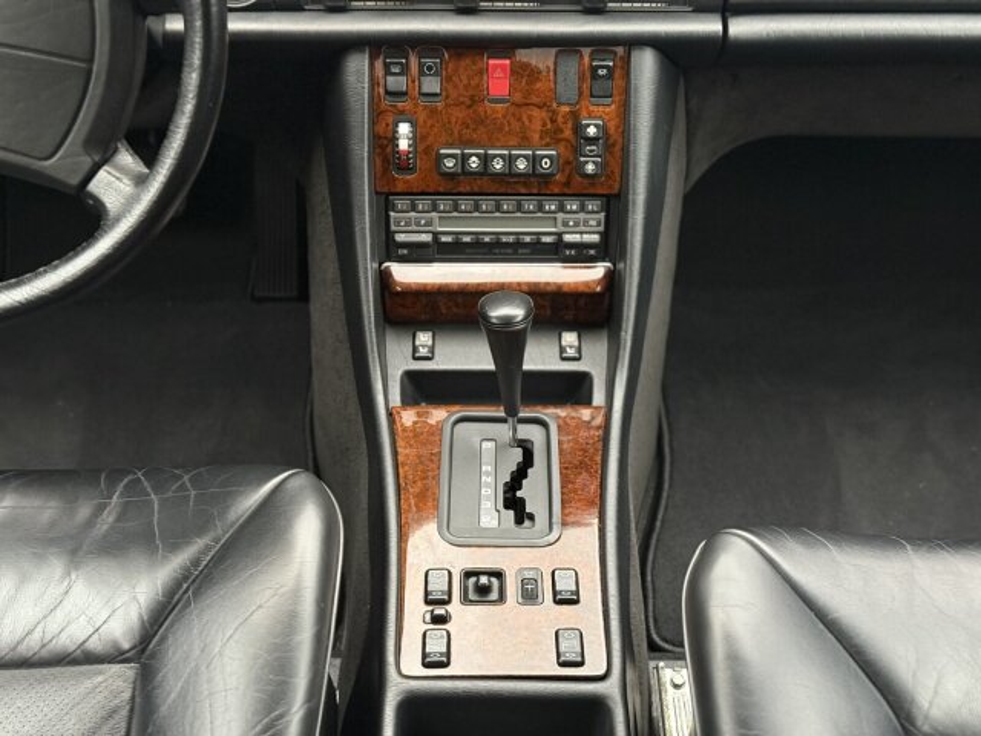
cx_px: 490
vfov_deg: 30.3
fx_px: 1360
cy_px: 368
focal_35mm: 48
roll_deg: -2.4
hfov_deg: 39.7
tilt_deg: -38.3
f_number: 1.78
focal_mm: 6.76
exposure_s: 1/30
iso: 640
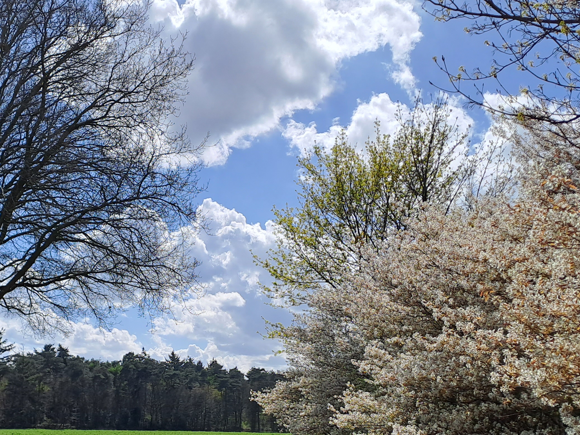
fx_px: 804
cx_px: 215
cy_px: 336
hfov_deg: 39.4
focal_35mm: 48
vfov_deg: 29.7
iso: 32
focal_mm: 4.65
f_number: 1.8
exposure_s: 1/4132
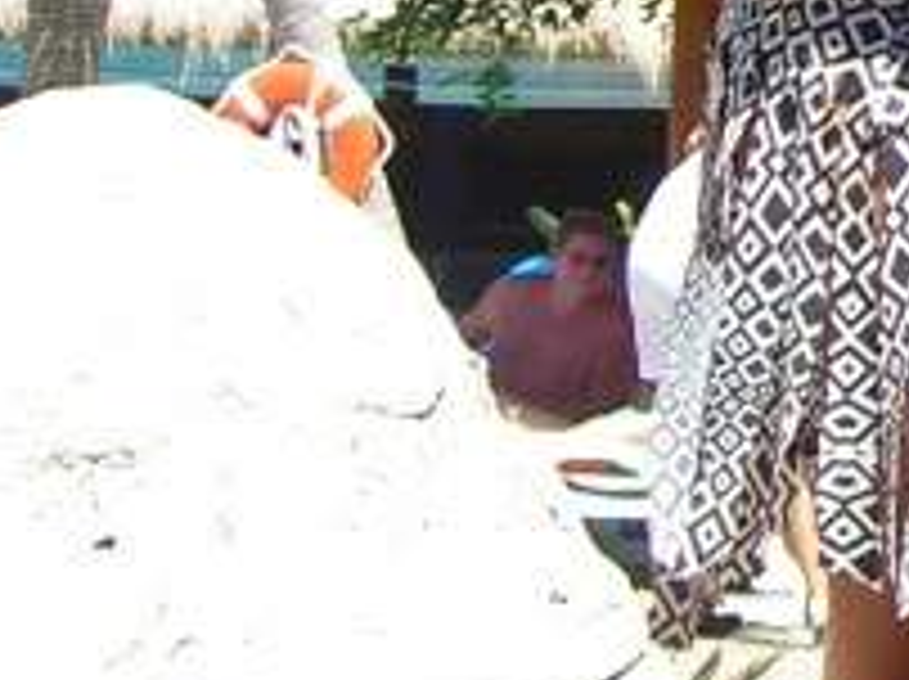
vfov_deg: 7.4
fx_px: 5062
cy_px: -621
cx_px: 2115
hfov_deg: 9.3
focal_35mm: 193
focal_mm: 6.3
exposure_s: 1/197
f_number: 3.2
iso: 50
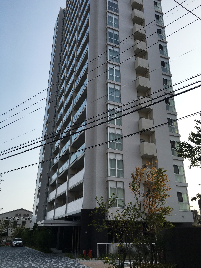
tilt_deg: +24.8
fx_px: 225
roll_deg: -0.1
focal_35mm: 29
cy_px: 134
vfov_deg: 61.7
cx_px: 100
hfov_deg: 48.2
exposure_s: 1/1603
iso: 25
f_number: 2.2
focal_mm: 4.15
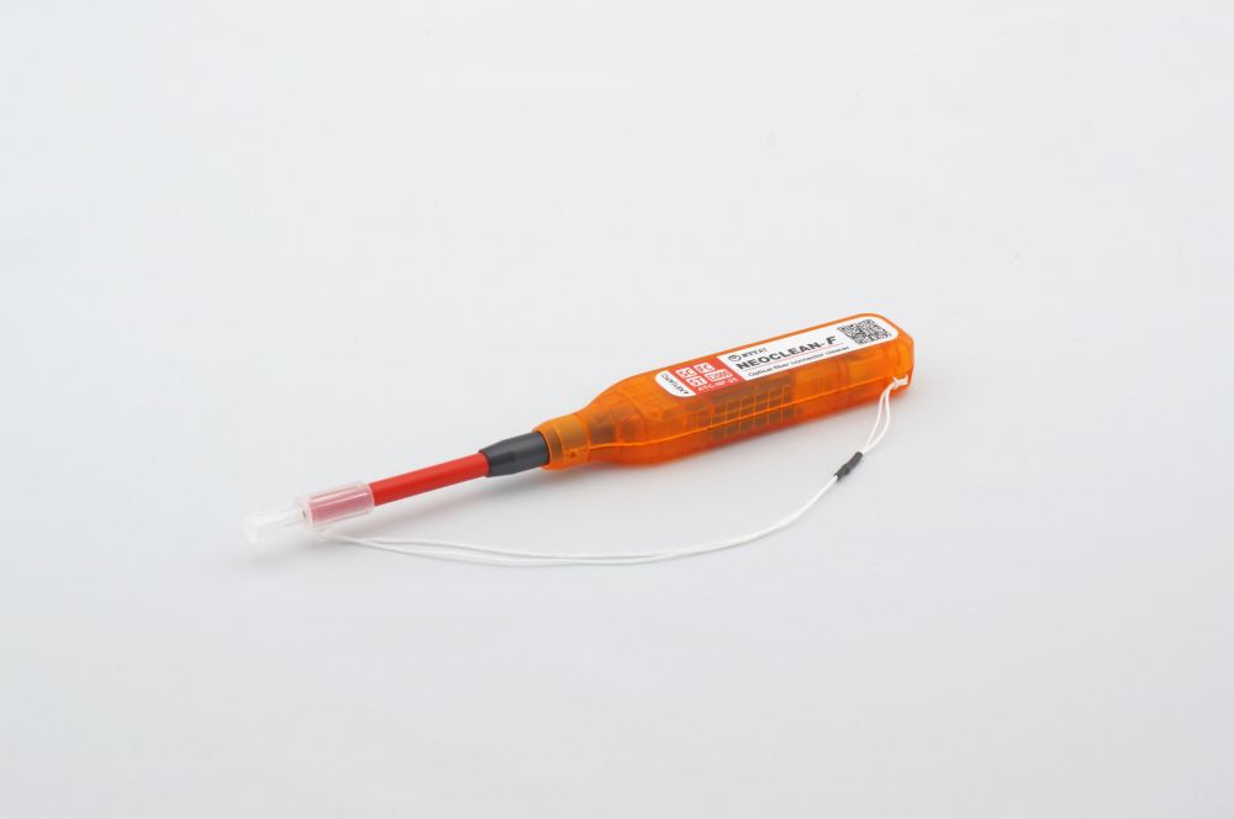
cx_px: 617
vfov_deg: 16.5
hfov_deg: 24.6
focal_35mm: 82
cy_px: 410
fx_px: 2824
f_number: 22
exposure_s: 5
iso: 100
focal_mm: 55
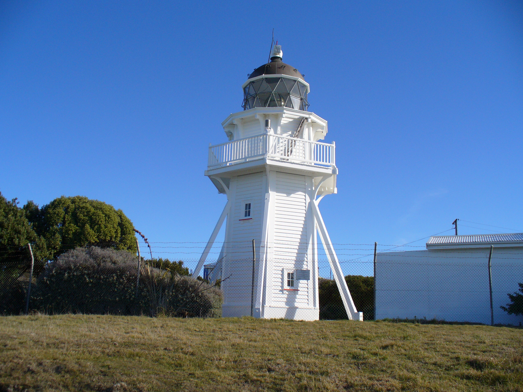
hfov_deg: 50.1
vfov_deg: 38.7
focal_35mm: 37
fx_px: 559
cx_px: 262
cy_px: 196
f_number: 5.6
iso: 80
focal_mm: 6.1
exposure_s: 1/400
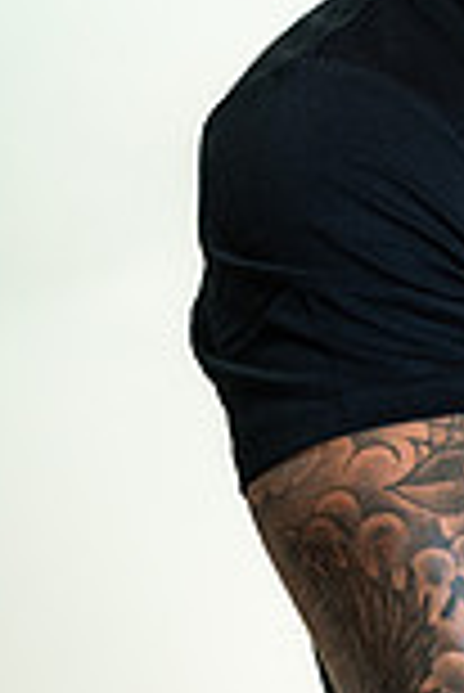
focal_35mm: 248
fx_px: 4784
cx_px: 622
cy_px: 220
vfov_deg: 8.3
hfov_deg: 5.5
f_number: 4
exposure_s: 1/160
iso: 320
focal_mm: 85
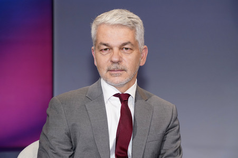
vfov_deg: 15.9
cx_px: 119
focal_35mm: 86
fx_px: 568
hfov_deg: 23.7
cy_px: 79
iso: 2000
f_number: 5.6
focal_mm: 86
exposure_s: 1/125
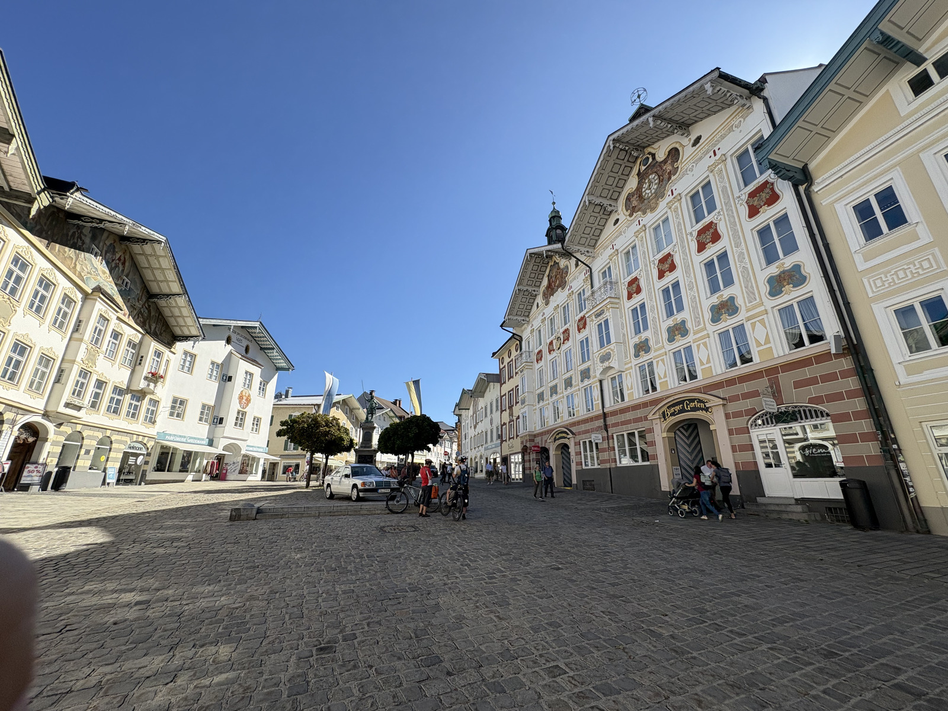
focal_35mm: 14
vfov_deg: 85.7
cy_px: 356
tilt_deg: +19.6
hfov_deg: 102.1
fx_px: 383
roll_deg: +0.9
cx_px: 474
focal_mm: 2.22
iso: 40
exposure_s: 1/1506
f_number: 2.2
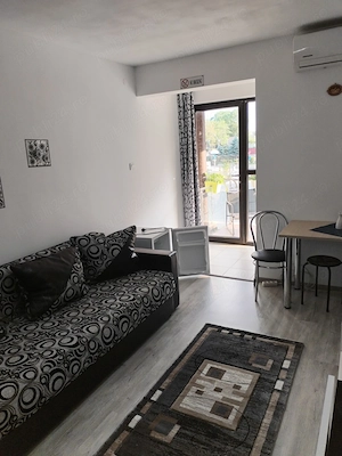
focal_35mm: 29
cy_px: 228
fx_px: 382
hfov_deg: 48.2
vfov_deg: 61.7
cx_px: 171
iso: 157
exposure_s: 1/50
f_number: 1.8
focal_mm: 4.75
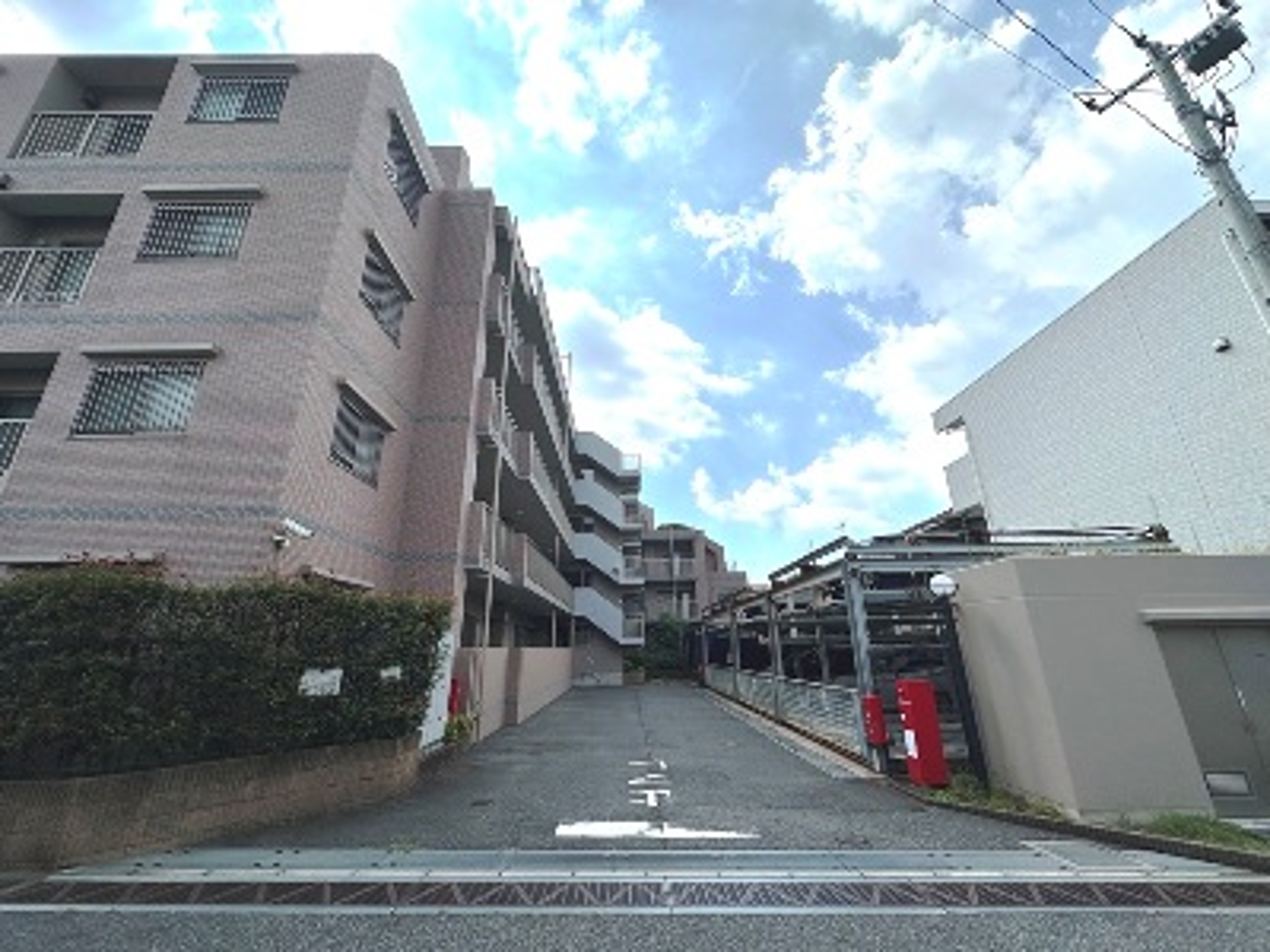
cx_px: 635
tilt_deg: +18.6
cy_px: 476
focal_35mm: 14
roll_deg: +1.3
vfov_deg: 85.7
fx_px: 514
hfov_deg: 102.1
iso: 40
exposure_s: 1/4132
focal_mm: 2.22
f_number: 2.2
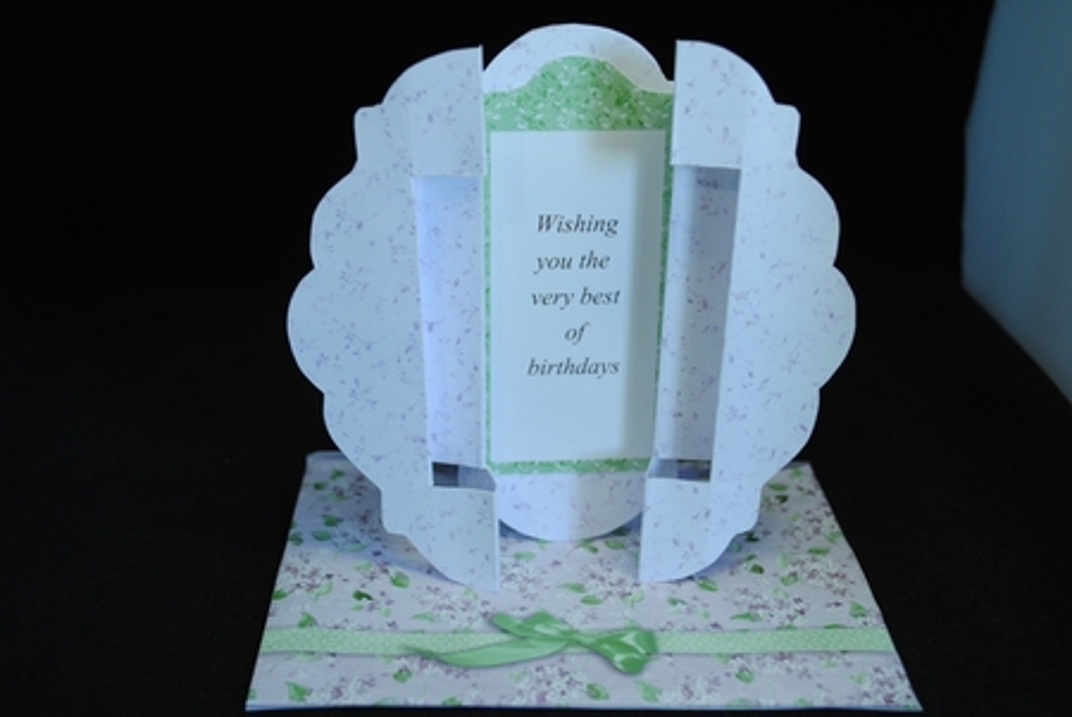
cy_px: 358
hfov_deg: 41.1
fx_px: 1431
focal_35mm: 48
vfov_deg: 28.1
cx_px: 536
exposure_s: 1/30
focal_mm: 32
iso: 320
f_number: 4.8
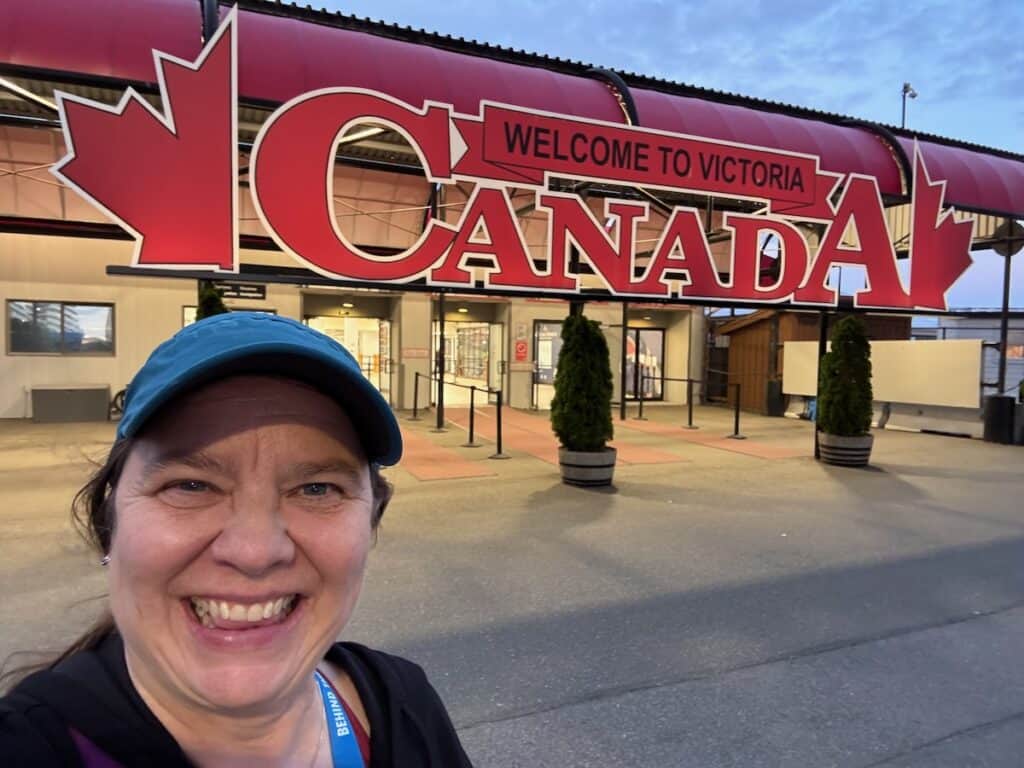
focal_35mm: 23
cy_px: 384
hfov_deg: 73.9
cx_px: 512
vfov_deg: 58.9
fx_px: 680
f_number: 1.9
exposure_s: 1/39
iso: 400
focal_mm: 2.69
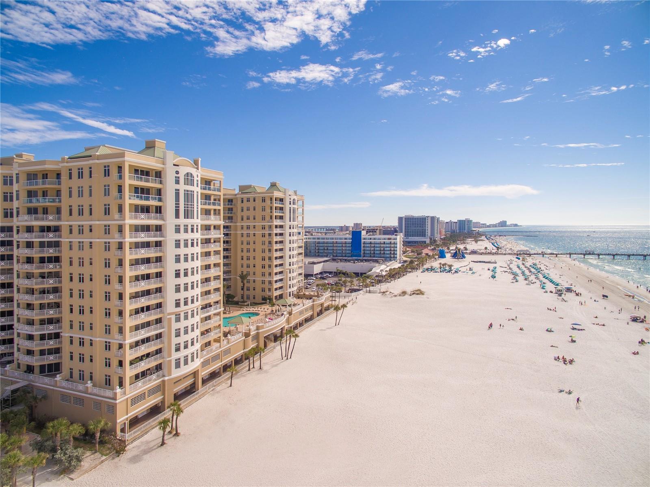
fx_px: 375
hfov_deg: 81.8
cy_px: 244
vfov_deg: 65.9
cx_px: 325
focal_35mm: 20
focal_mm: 3.61
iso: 100
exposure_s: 1/1250
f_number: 2.8
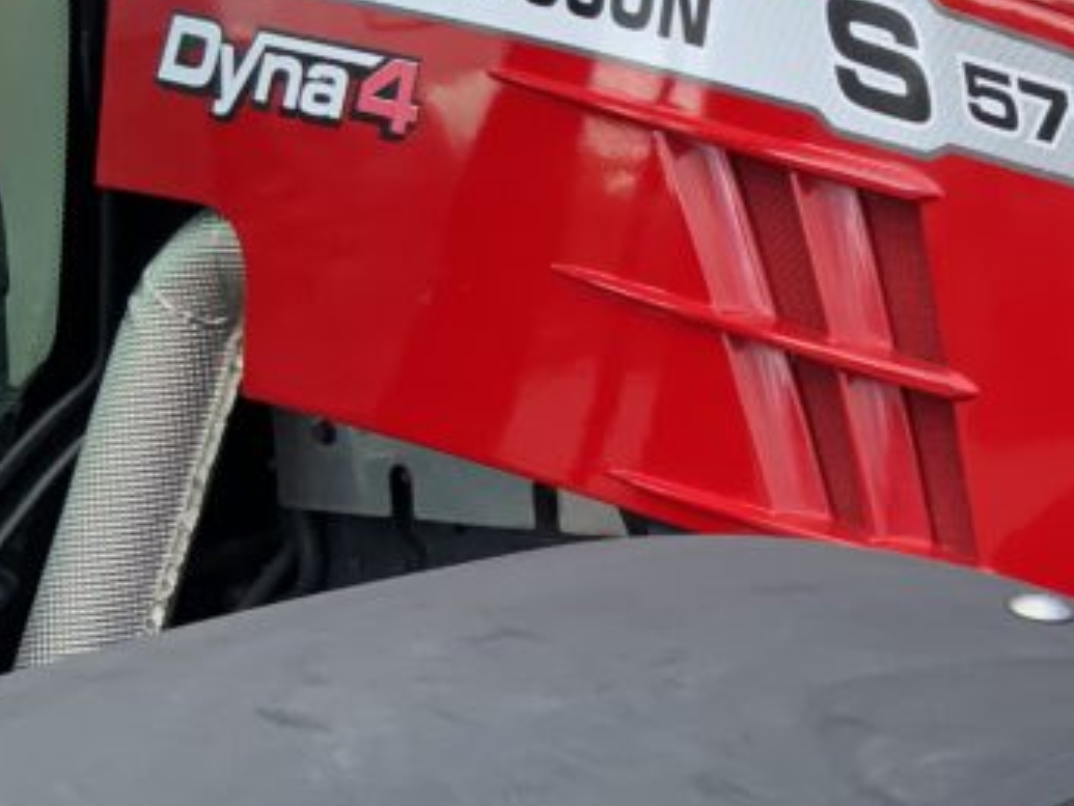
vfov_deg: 17.2
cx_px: 1398
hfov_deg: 20.7
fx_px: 2669
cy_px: 305
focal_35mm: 86
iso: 16
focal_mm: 3
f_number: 1.8
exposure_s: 1/432
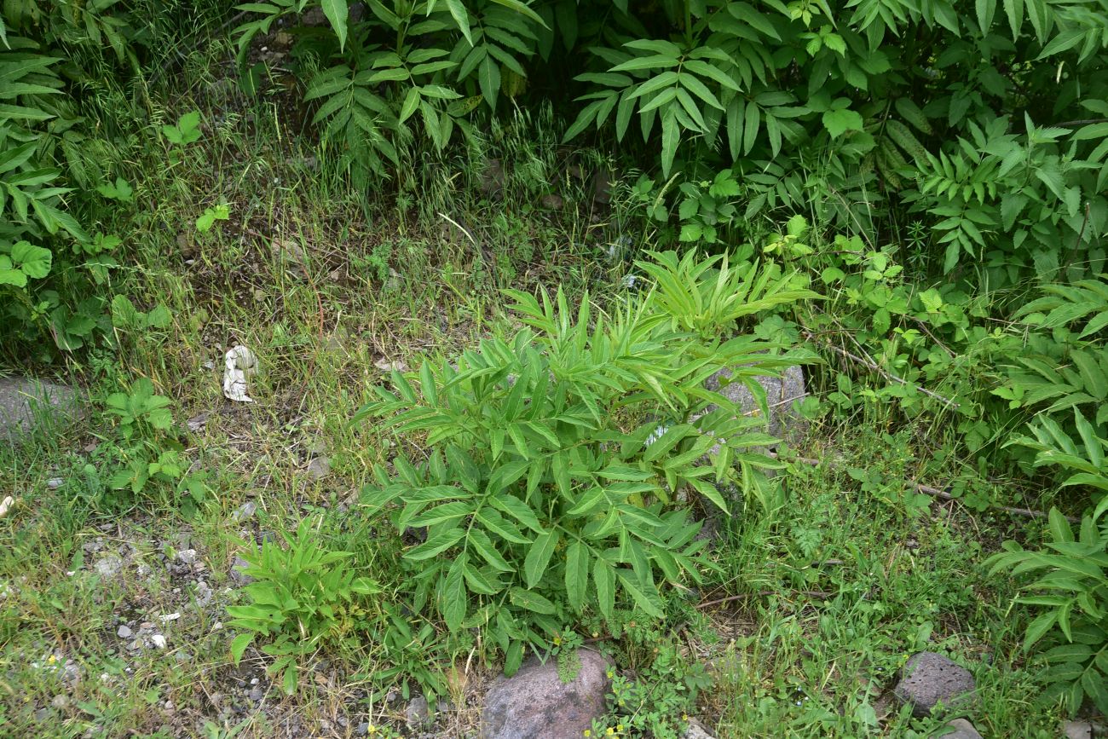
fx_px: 985
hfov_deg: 58.7
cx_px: 554
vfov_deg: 41.1
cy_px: 370
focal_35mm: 32
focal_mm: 32
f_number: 7.1
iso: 200
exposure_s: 1/125
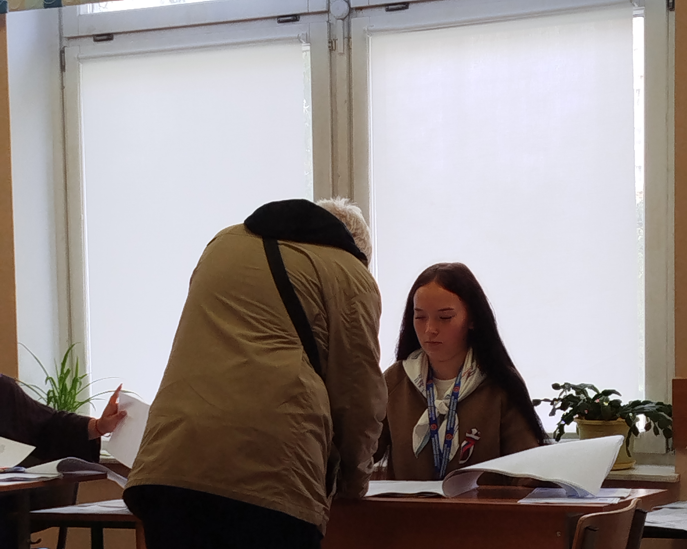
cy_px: 441
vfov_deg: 16.2
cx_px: 344
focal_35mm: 94
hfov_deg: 20.4
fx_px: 1911
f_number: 1.7
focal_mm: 5.31
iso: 100
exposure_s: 1/50
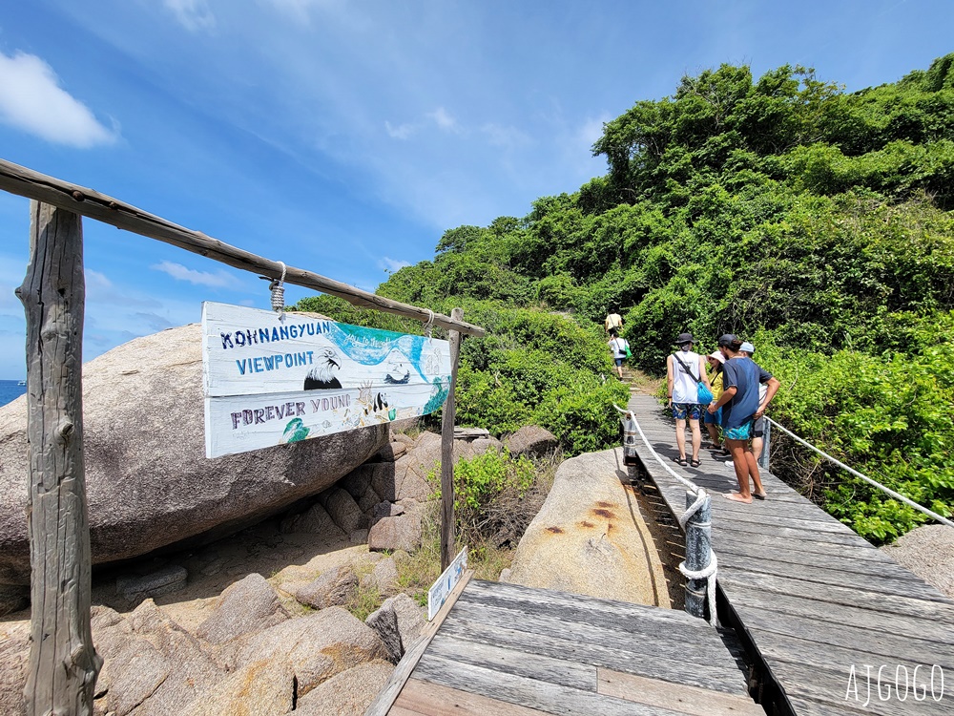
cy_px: 358
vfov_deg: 89.9
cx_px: 477
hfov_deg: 106.2
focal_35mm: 13
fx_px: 358
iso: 50
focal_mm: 2.2
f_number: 2.2
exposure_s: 1/1668
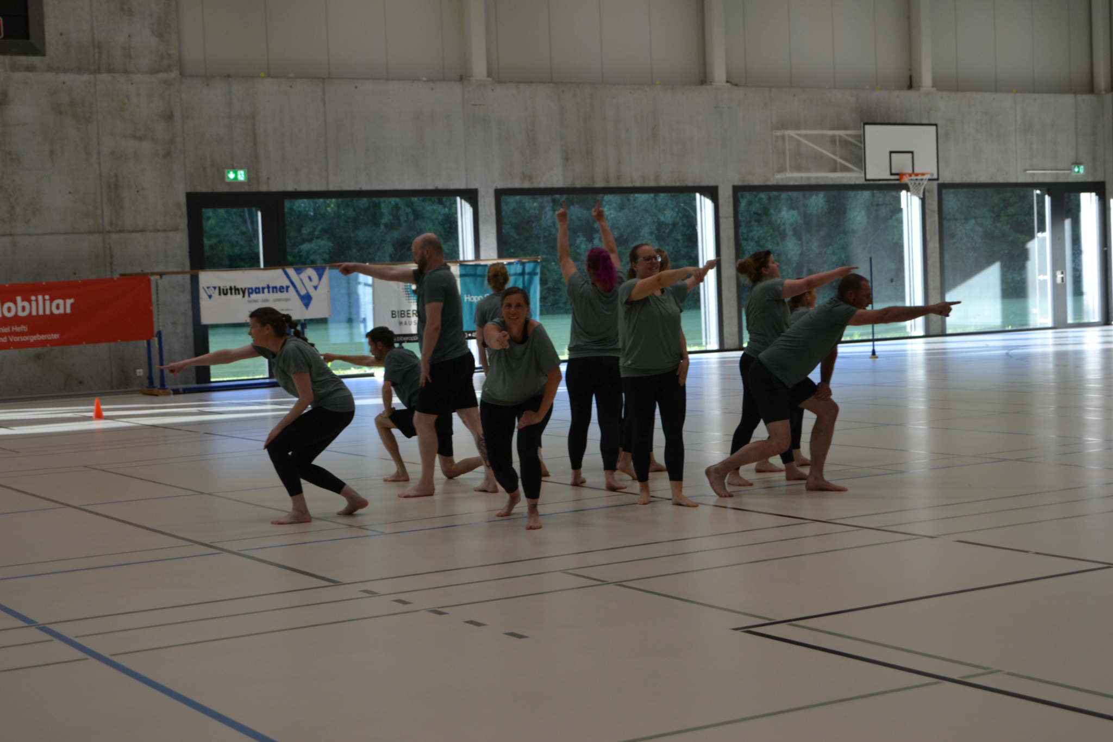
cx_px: 556
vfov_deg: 22.6
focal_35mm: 60
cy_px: 371
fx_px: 1855
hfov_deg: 33.4
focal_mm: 40
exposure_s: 1/125
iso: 360
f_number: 5.6
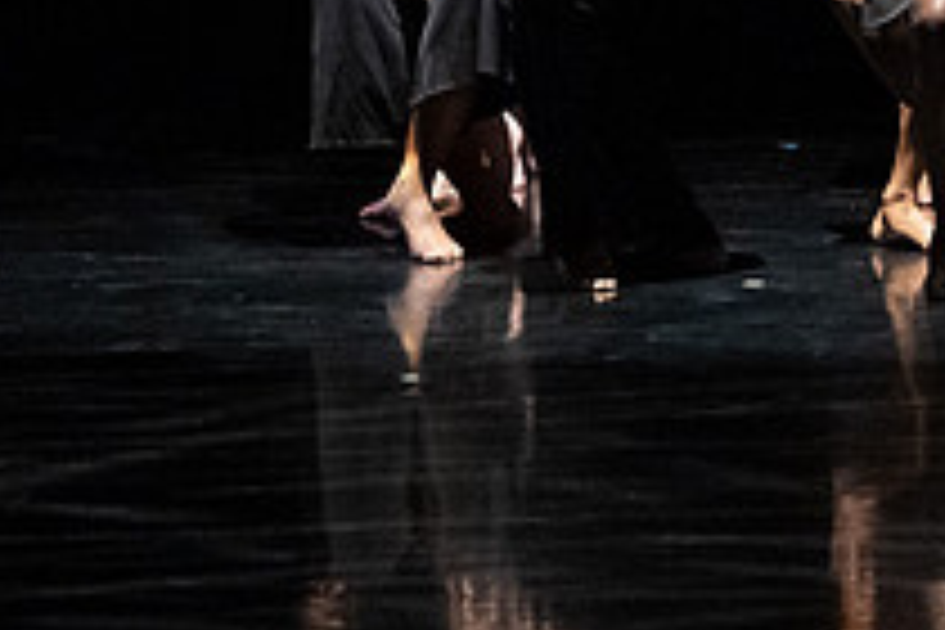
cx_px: 988
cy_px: -481
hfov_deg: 7.7
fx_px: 7008
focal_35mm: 267
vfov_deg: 5.1
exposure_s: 1/320
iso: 6400
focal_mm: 66
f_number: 3.5
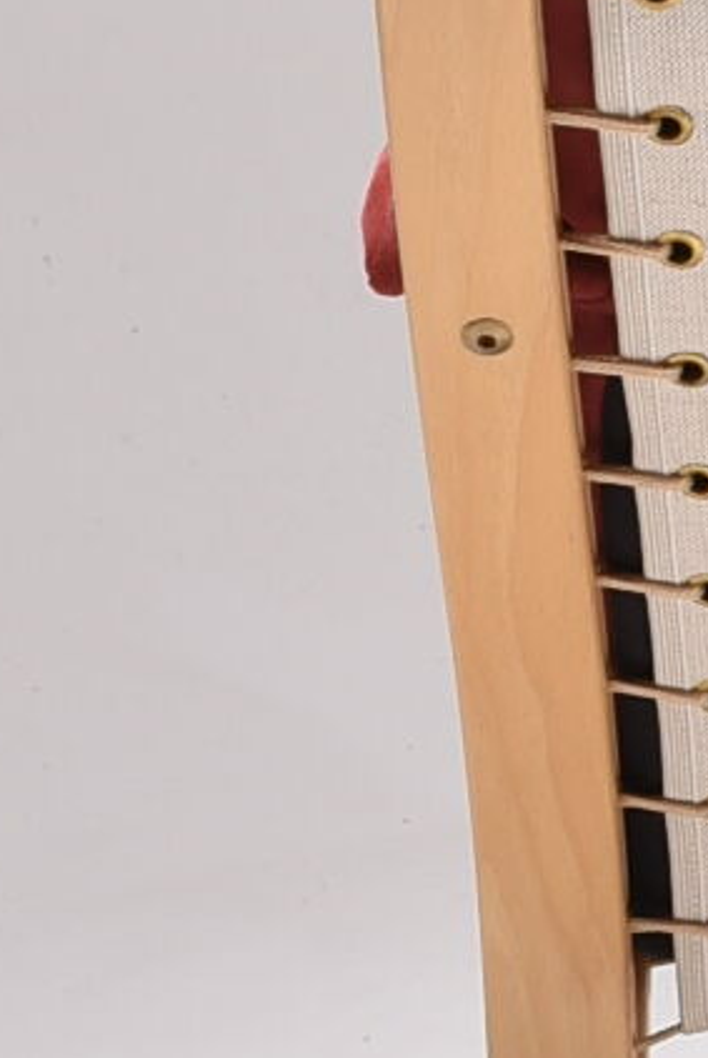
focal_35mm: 361
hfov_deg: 3.8
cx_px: 1584
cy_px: 513
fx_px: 10623
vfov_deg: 5.7
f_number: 11
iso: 100
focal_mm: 34
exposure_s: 1/160
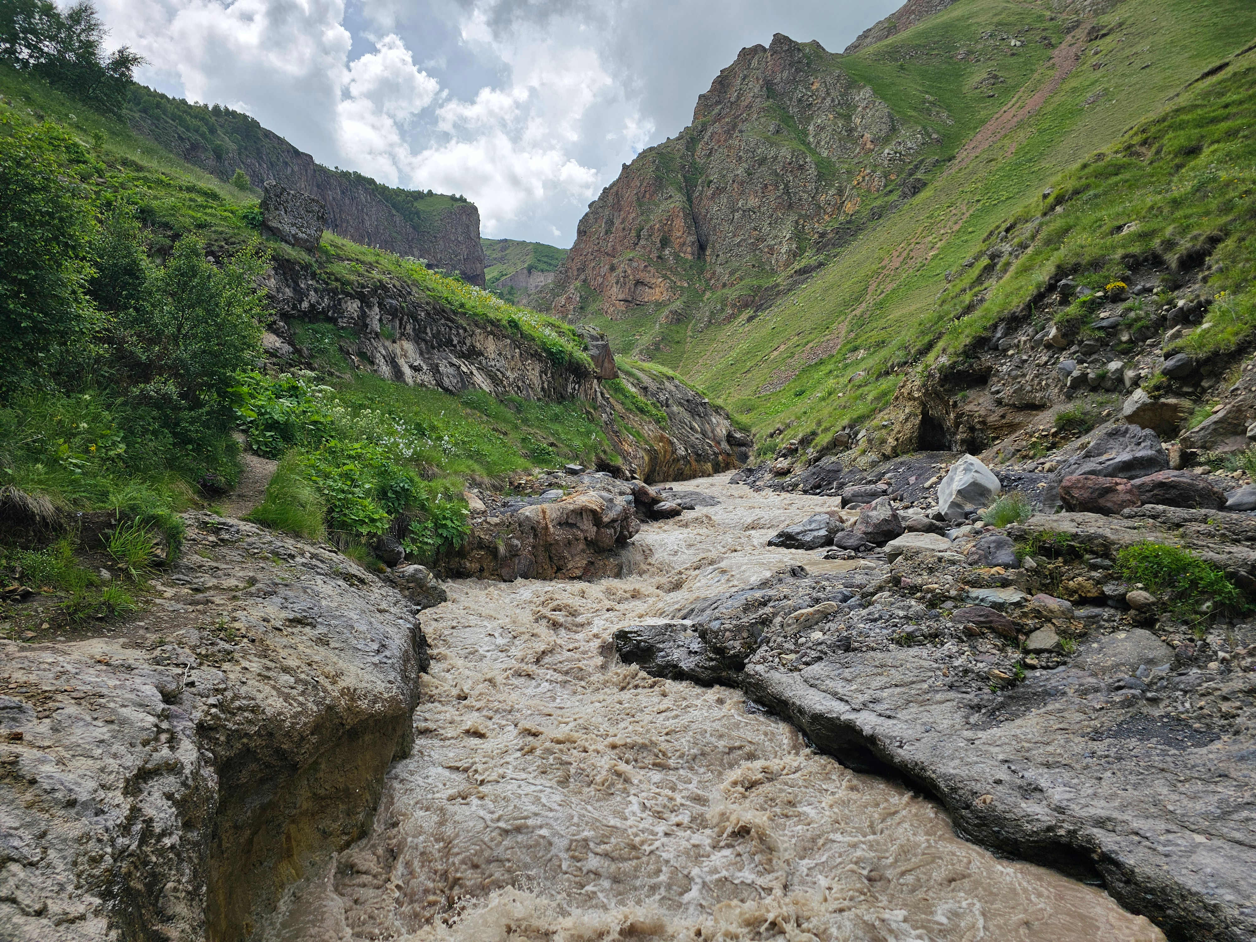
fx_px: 835
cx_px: 628
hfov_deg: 73.9
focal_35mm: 23
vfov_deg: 58.9
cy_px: 471
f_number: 1.7
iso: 10
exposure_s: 1/476
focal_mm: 6.3
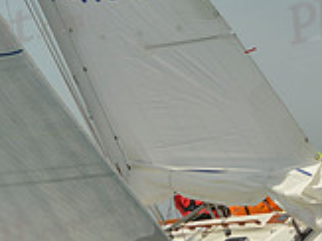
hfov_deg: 8.3
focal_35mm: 240
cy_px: 123
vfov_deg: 6.2
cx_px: 188
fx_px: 2231
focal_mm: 70
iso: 200
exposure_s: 1/1250
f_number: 8
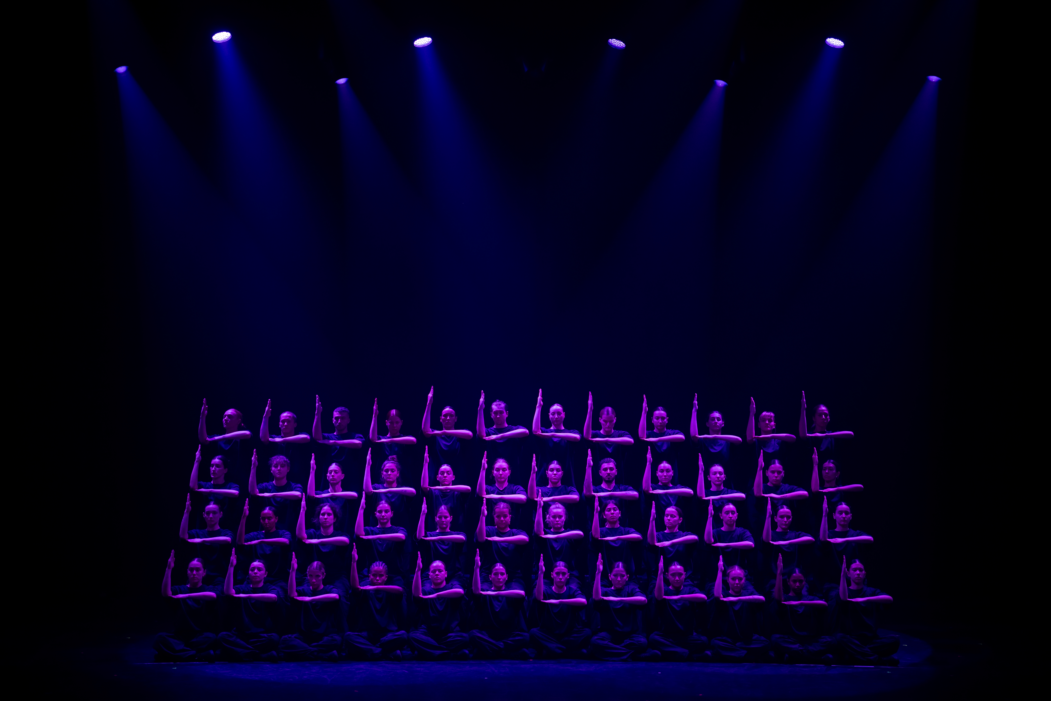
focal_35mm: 60
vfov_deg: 22.6
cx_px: 526
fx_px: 1752
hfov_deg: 33.4
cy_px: 350
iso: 800
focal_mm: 60
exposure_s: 1/100
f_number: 3.2
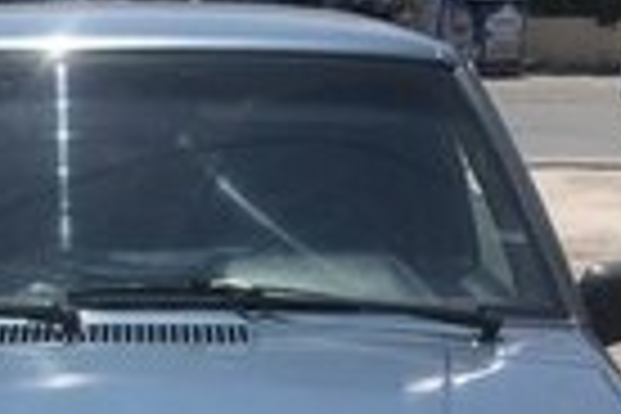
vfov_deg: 11.8
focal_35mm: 105
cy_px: 801
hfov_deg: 19.2
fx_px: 1811
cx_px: 81
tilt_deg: -23.0
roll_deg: -0.6
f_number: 1.8
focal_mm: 3.99
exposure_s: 1/4367
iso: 20
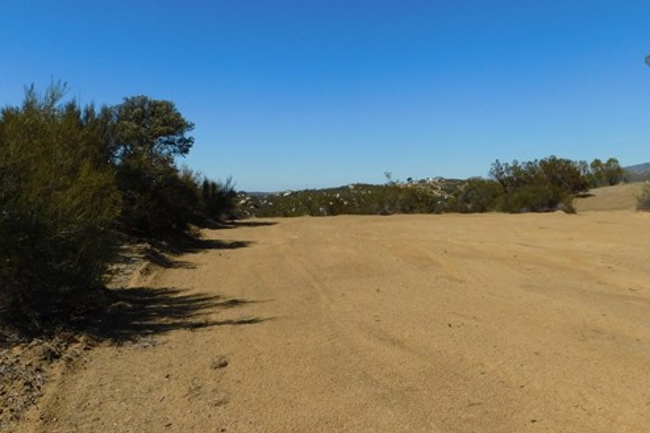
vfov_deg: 42.2
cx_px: 329
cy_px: 250
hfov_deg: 60.3
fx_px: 560
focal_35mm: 31
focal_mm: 4
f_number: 6
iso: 125
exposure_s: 1/800
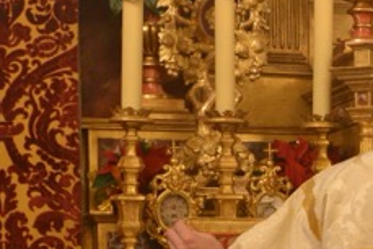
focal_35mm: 153
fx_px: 1586
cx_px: 601
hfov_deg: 12.6
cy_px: 262
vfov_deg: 8.9
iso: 1600
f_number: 5
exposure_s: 1/100
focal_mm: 35
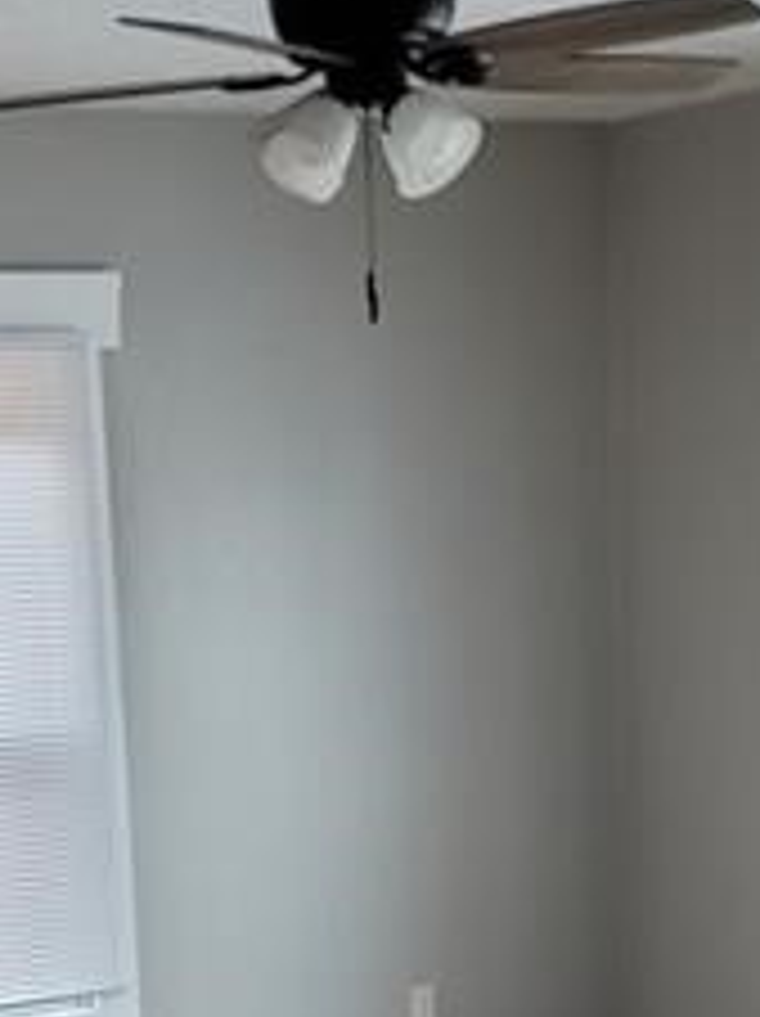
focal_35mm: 85
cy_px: 972
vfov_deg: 22.3
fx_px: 2493
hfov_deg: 17.3
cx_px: 247
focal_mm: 7
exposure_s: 1/40
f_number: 1.8
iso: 200
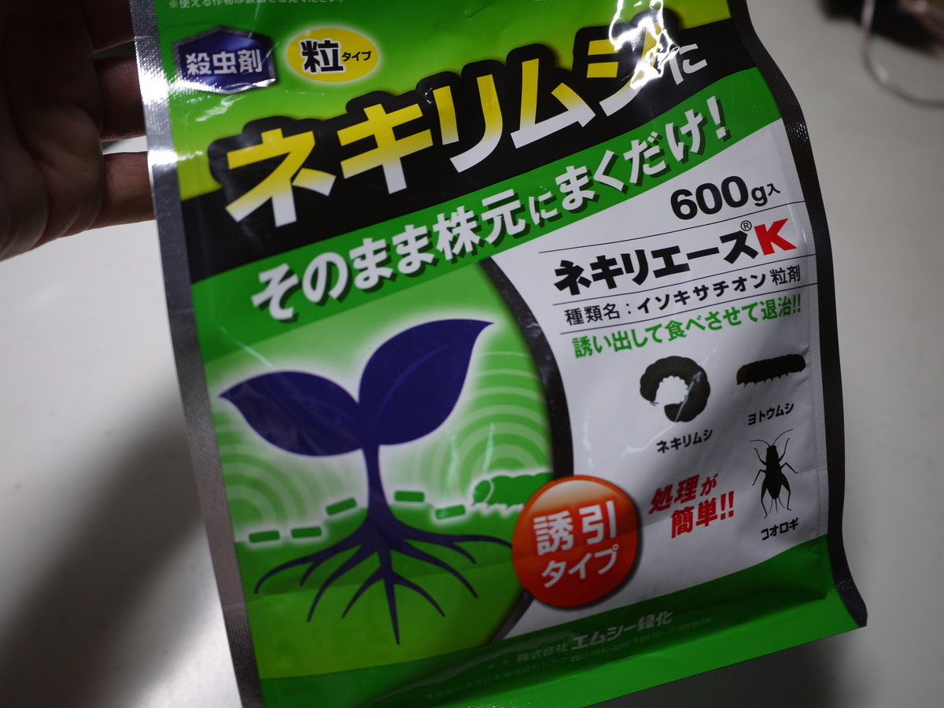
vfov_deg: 49.7
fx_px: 764
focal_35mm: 28
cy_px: 354
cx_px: 472
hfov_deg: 63.4
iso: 160
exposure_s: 1/60
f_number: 2.5
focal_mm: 14
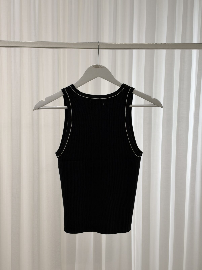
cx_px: 101
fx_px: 373
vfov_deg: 39.7
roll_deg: -0.8
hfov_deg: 30.3
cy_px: 135
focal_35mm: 48
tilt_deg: -5.3
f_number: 1.8
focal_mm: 6.93
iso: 50
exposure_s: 1/121
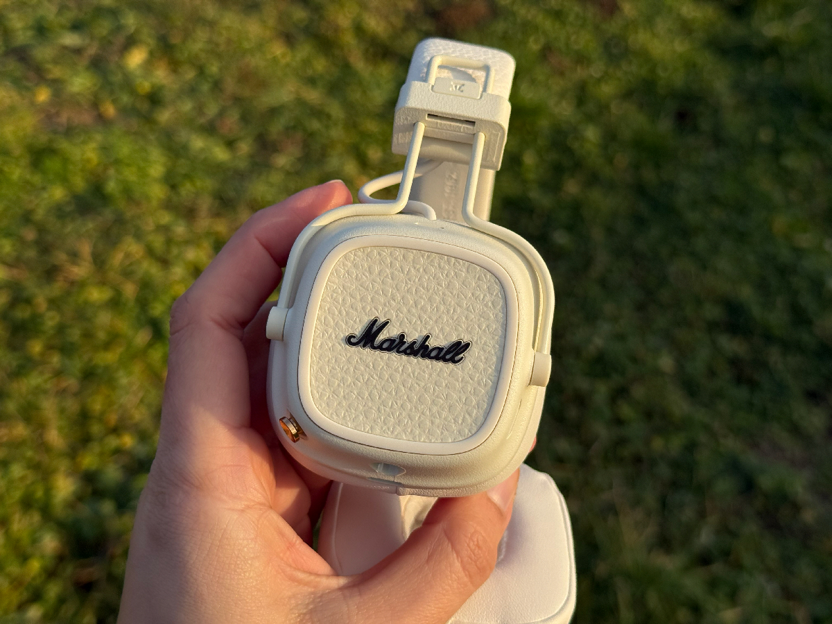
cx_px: 416
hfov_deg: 39.7
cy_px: 312
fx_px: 1154
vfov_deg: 30.3
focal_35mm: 48
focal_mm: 6.76
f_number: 1.78
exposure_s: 1/3226
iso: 80
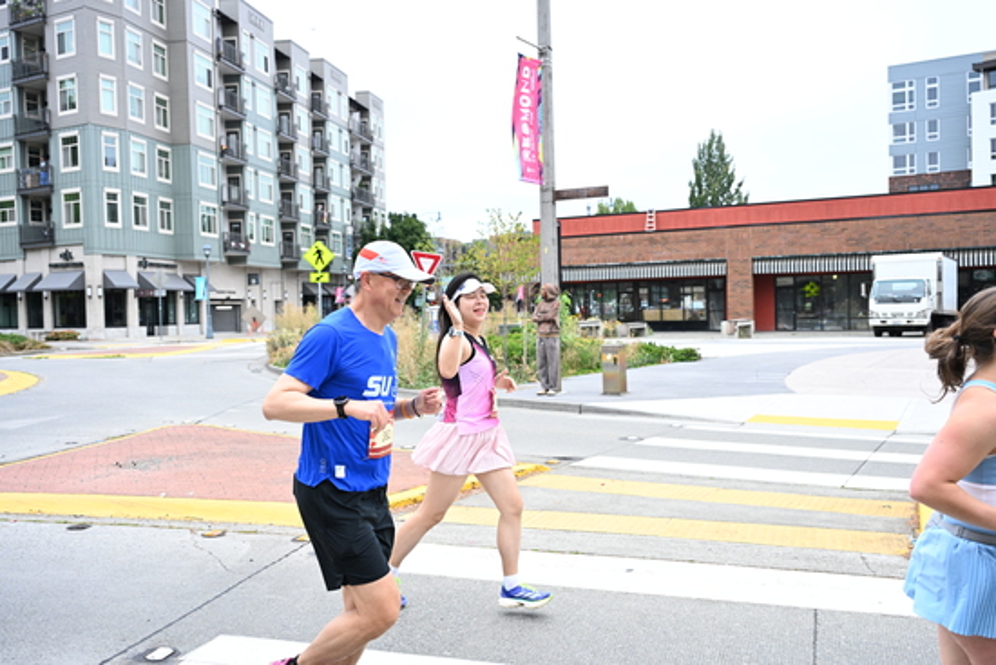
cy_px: 332
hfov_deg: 56.5
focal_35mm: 34
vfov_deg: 39.4
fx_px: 927
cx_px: 498
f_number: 4
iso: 2000
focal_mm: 33.5
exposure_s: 1/800
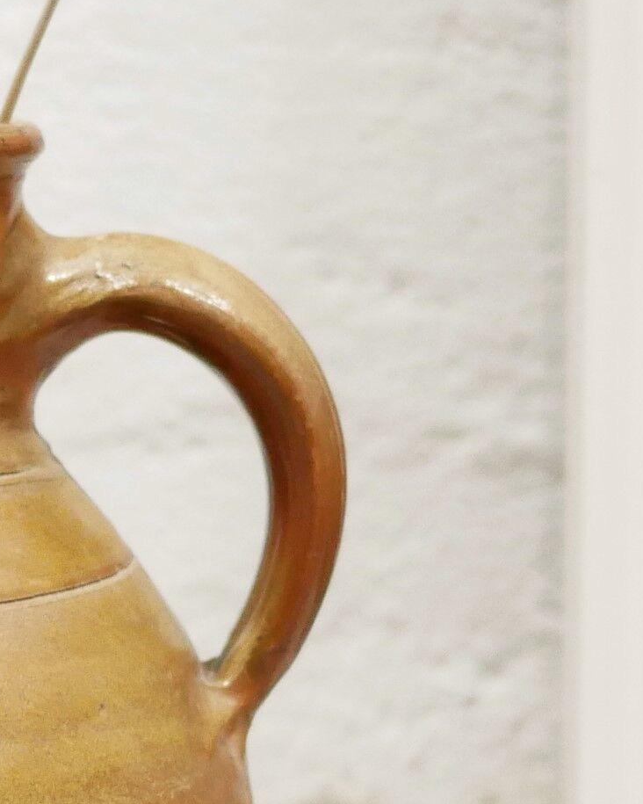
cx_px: 21
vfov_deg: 9.8
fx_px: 4662
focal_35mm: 196
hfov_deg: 7.9
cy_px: 576
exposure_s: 1/60
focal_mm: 20
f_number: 1.7
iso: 1000
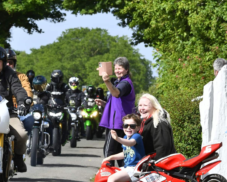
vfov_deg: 5.1
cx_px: 43
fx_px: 2042
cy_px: 124
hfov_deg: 6.4
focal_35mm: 304
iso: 900
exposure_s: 1/500
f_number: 9
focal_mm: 130
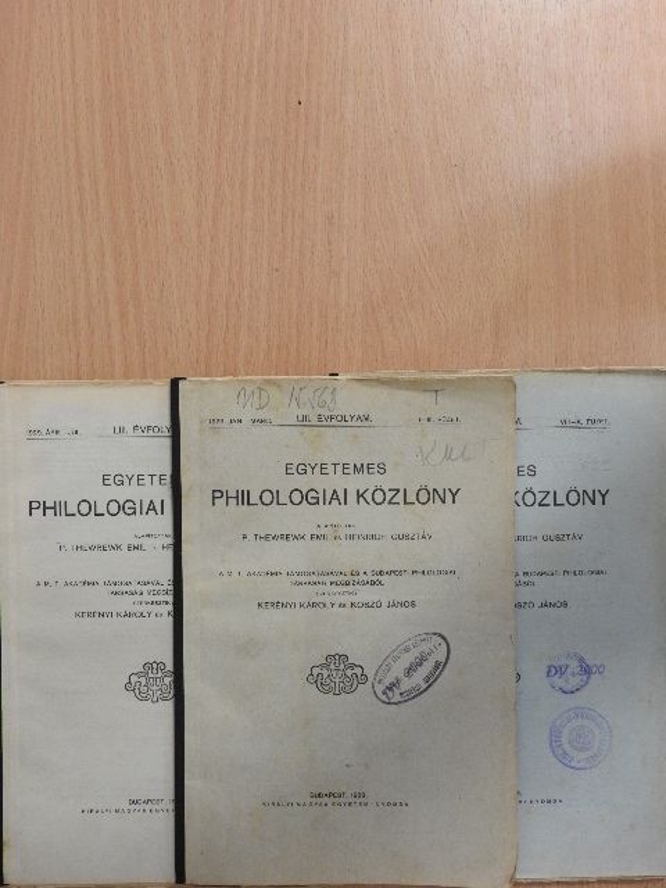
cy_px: 444
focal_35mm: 33
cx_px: 333
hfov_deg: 42.9
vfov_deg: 55.4
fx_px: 847
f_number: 3.6
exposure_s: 1/15
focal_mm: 5.9
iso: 400
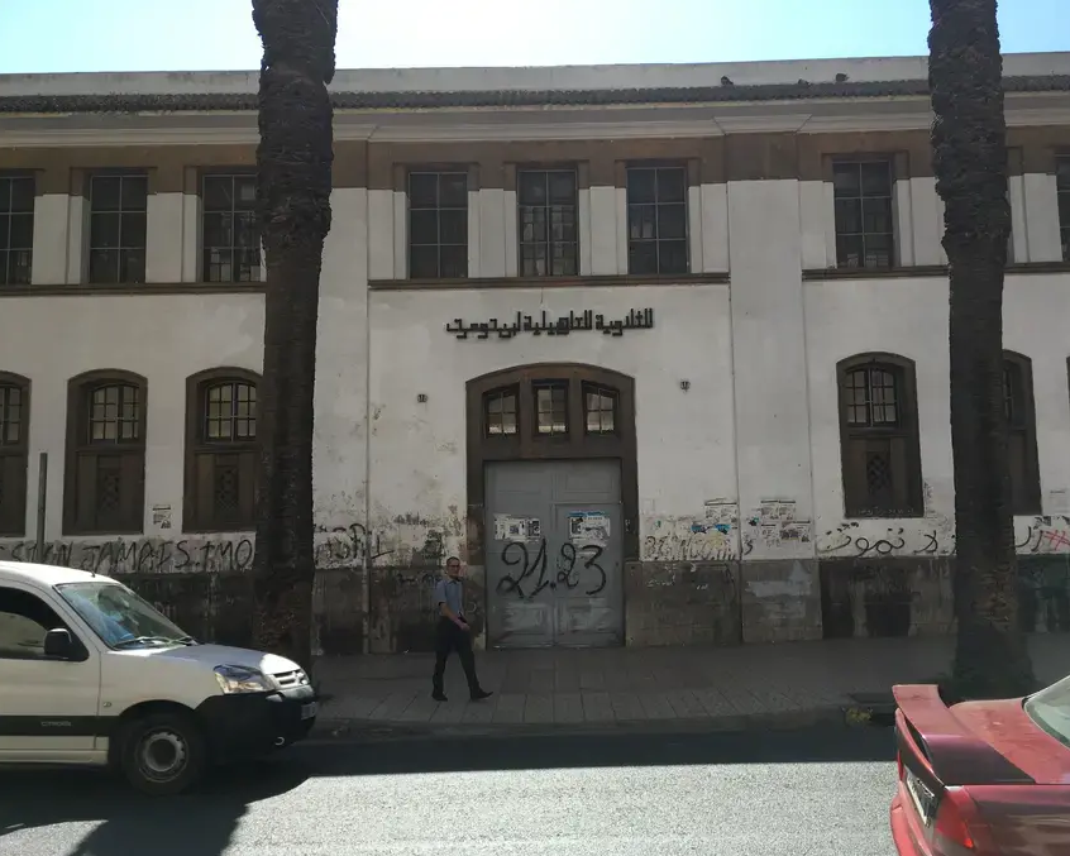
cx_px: 579
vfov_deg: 47.1
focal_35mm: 31
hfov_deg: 57.1
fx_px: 982
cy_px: 438
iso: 25
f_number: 2.2
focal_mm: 4.15
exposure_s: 1/754
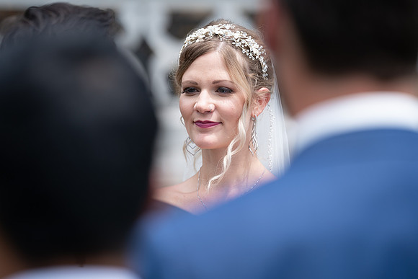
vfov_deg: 5.7
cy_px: 136
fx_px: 2824
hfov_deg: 8.5
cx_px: 229
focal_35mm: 243
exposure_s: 1/640
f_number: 3.5
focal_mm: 200
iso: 100
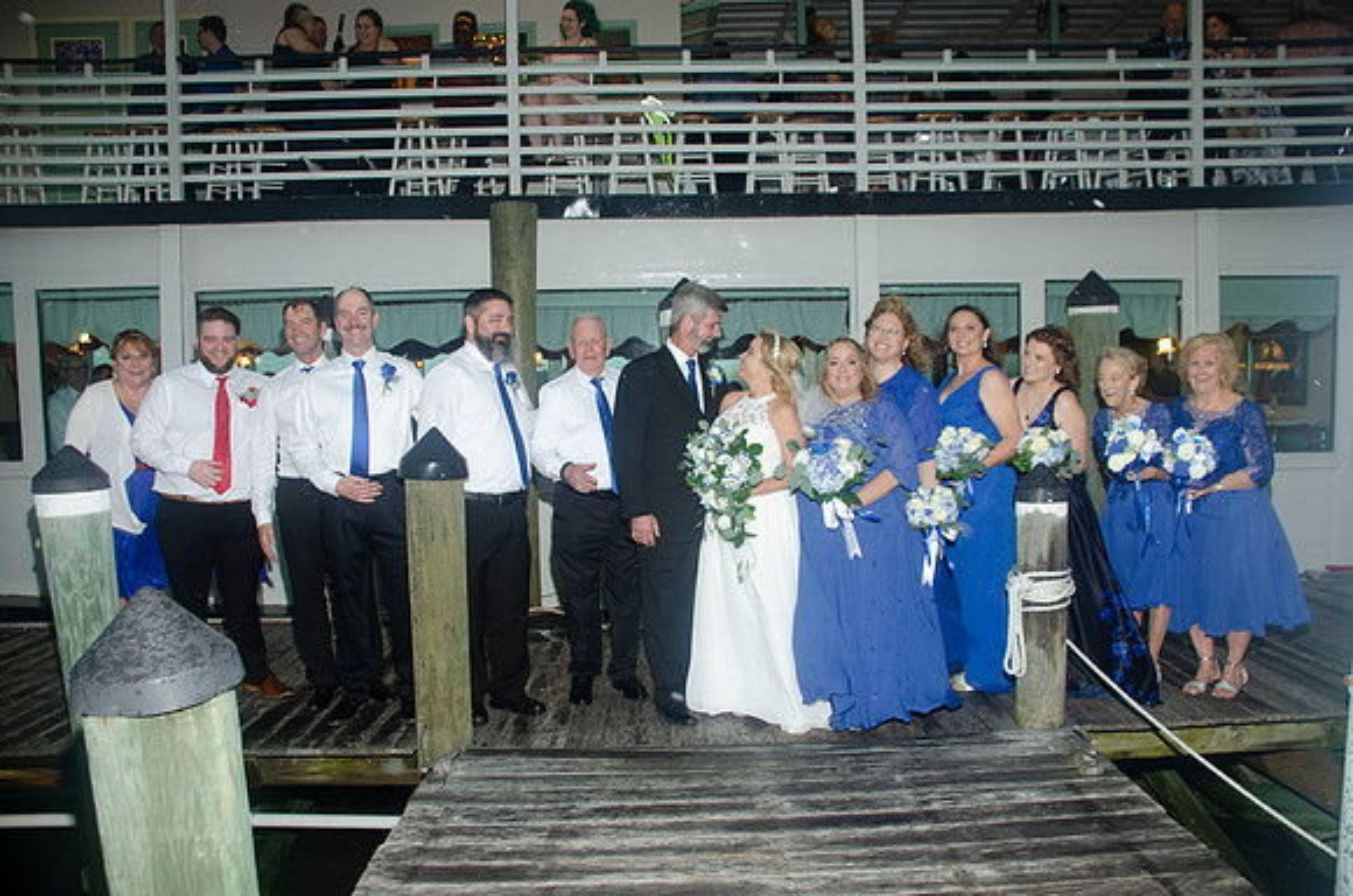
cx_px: 676
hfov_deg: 67.5
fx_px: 1013
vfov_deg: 47.7
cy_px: 448
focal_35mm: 27
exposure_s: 1/30
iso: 400
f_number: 5
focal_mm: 18
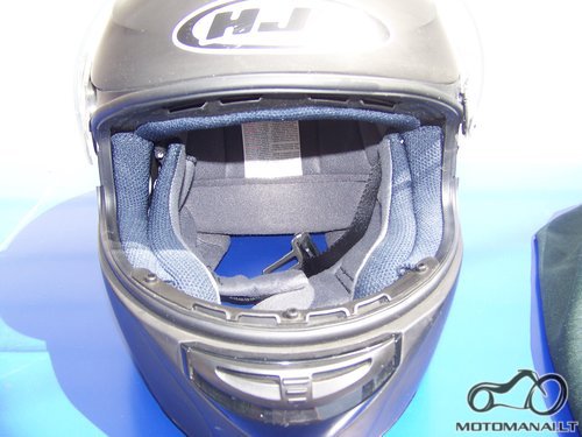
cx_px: 291
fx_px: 605
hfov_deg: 51.4
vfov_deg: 39.7
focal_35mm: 36
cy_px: 218
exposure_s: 1/125
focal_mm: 5.85
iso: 64
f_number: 2.8
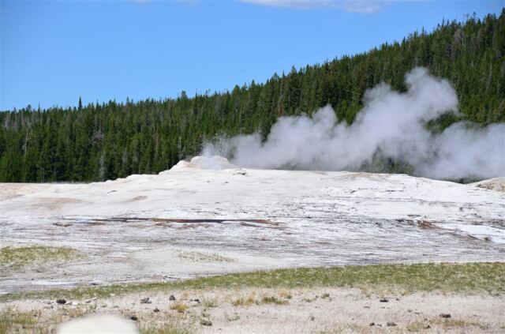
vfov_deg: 8.7
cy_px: 167
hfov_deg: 13.1
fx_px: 2203
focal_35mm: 158
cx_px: 252
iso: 200
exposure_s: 1/1000
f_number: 8
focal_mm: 105
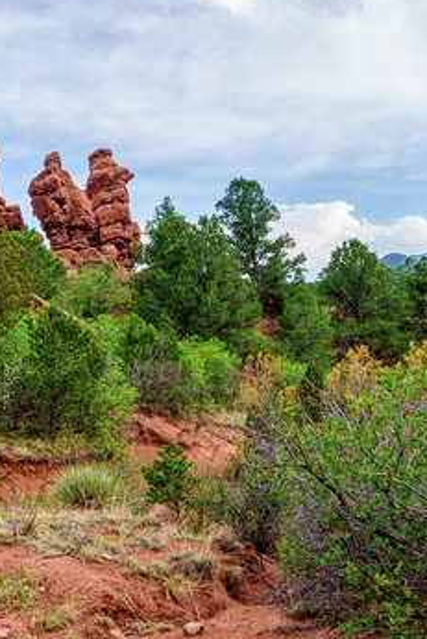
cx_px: 183
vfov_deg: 38.1
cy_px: 351
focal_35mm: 52
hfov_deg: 26.0
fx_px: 924
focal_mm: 30
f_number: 16
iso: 200
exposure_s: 1/25
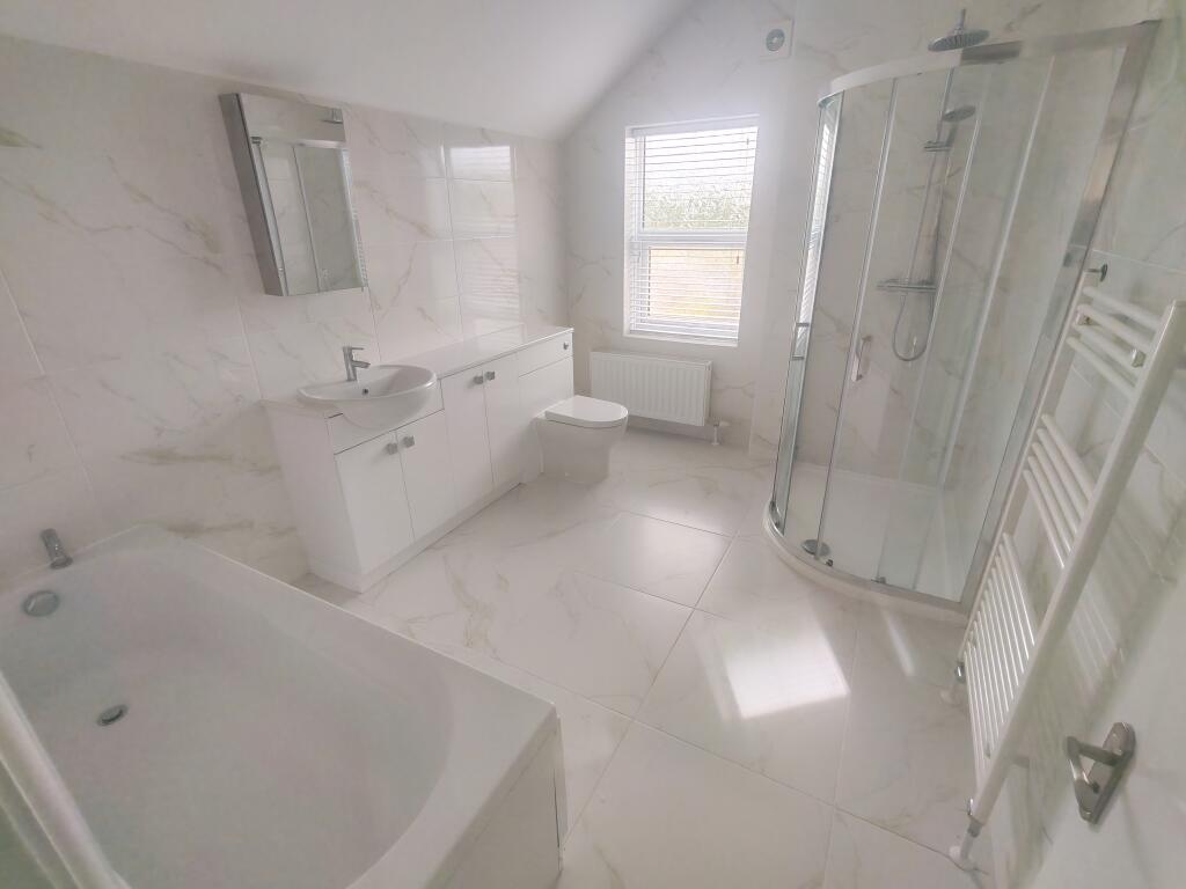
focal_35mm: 16
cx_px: 593
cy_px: 444
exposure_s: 1/100
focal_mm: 1.96
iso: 80
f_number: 2.2
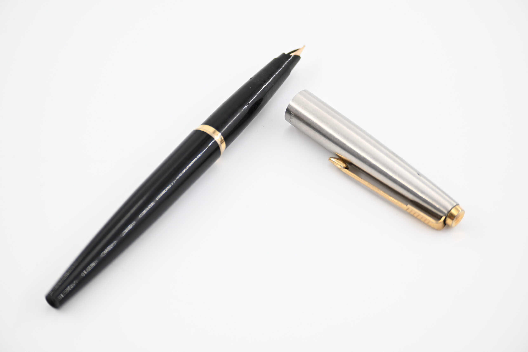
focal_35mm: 104
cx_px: 264
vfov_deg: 13.2
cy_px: 176
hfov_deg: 19.7
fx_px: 1518
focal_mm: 69
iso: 400
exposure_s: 1/320
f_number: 4.8
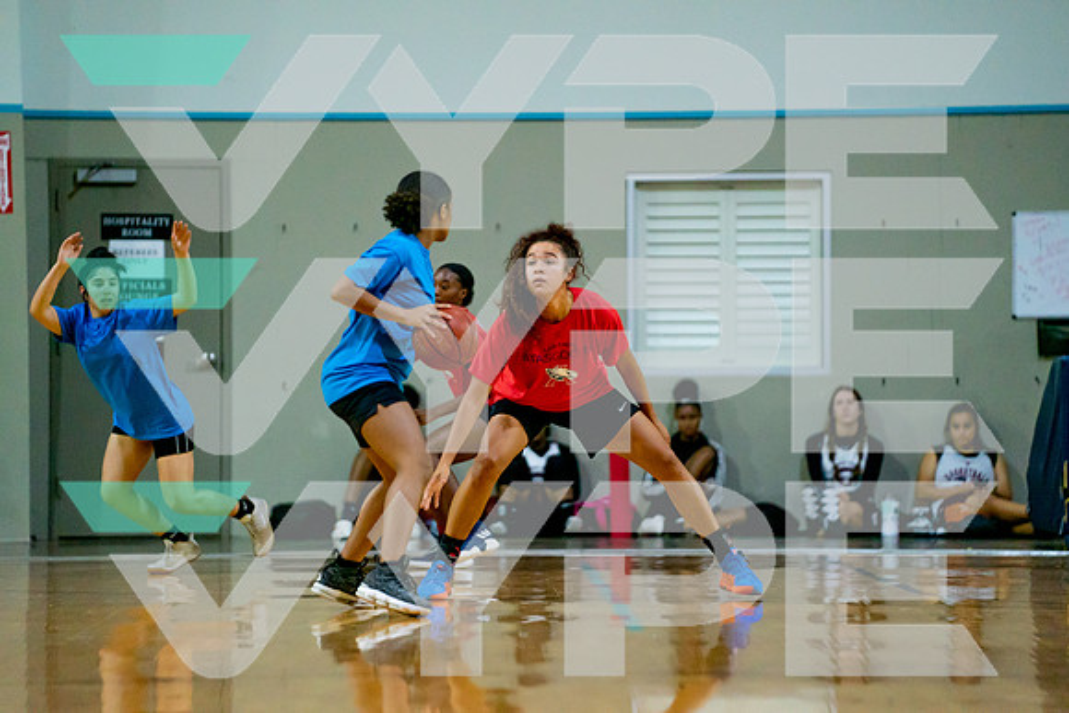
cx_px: 534
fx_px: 5943
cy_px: 356
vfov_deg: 6.9
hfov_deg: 10.3
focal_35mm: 200
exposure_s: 1/1000
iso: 4000
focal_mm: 200
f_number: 2.8
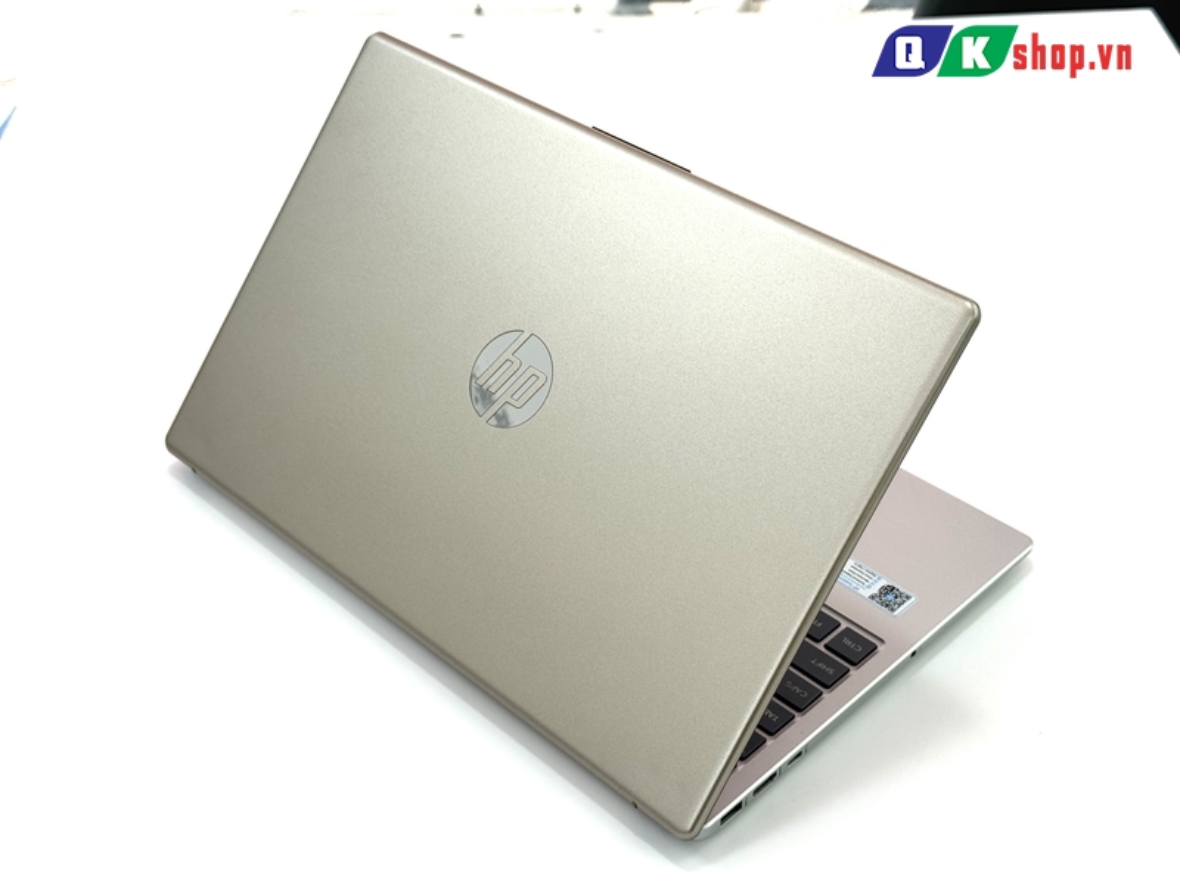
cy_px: 442
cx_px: 590
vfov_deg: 30.3
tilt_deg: -37.9
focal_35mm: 48
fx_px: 1636
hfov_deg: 39.7
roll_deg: +2.3
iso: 50
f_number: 1.78
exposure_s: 1/181
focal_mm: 6.76
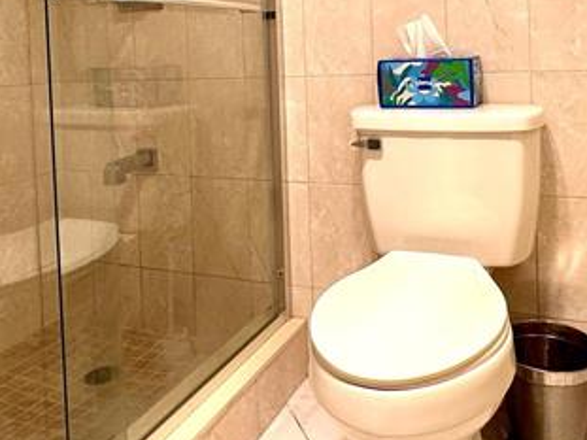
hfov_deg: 51.3
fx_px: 610
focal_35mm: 36
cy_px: 62
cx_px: 317
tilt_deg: -1.8
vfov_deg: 37.6
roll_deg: +2.4
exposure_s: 1/120
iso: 80
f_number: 2.2
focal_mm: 2.22
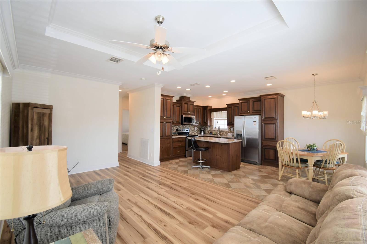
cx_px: 184
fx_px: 153
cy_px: 122
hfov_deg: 100.4
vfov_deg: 77.3
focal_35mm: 15
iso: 220
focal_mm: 10
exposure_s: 1/125
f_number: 4.5
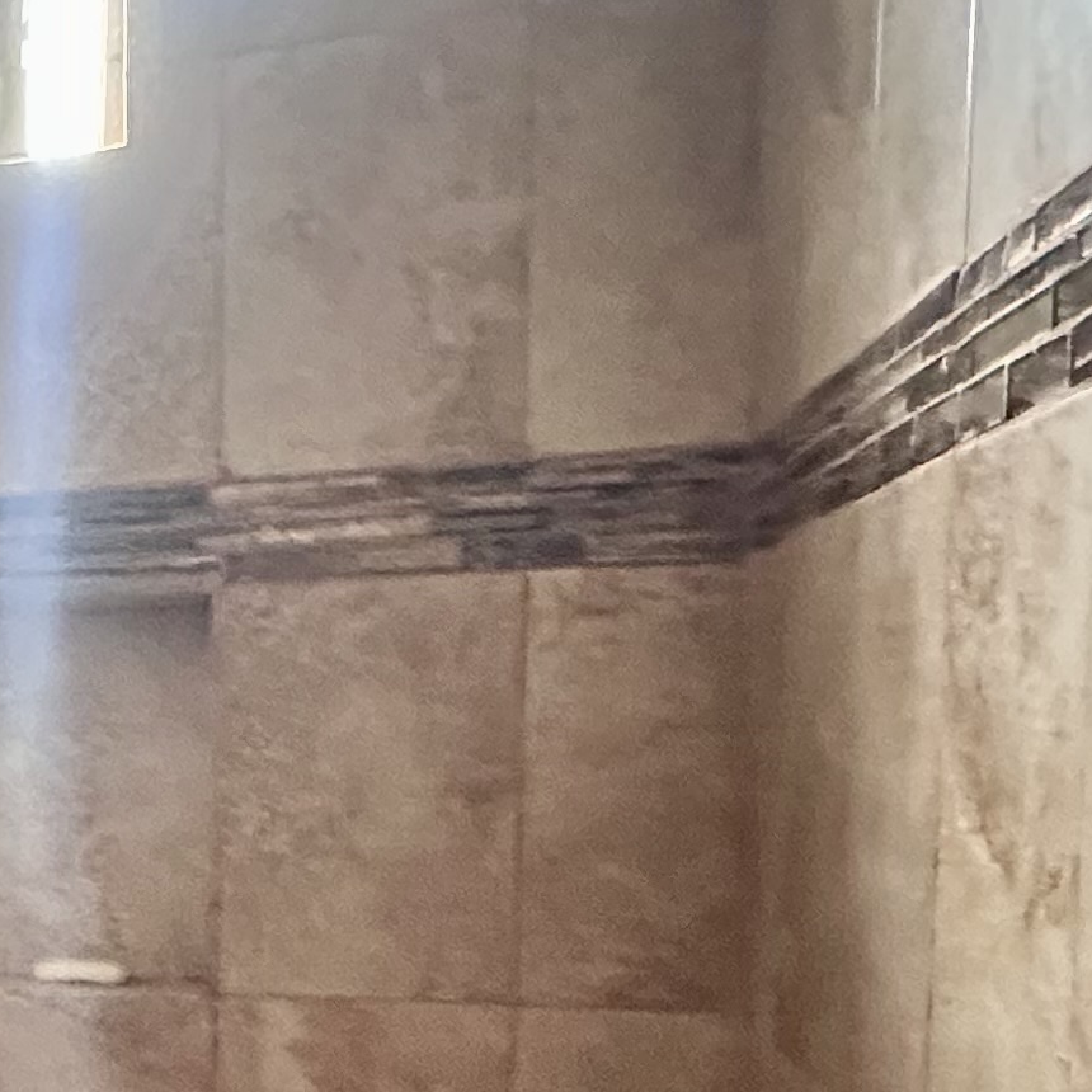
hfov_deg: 22.7
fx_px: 2070
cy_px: 899
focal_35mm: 58
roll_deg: +0.7
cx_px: -641
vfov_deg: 28.8
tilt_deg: -3.0
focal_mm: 2.22
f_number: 2.2
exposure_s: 1/60
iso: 800
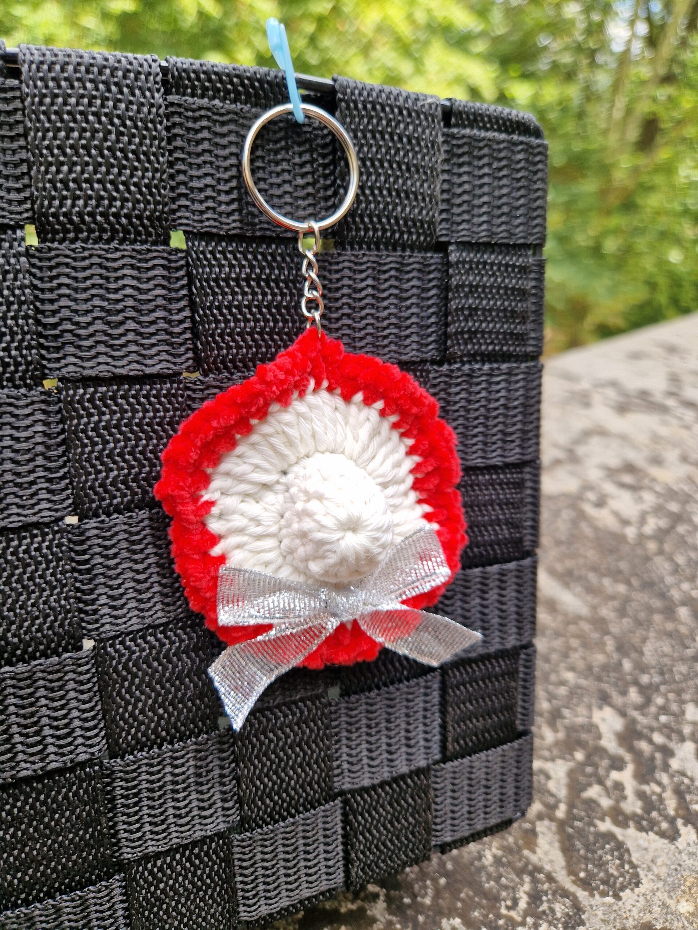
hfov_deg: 58.9
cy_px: 465
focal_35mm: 23
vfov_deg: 73.9
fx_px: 618
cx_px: 349
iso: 50
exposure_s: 1/180
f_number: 1.8
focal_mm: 5.4
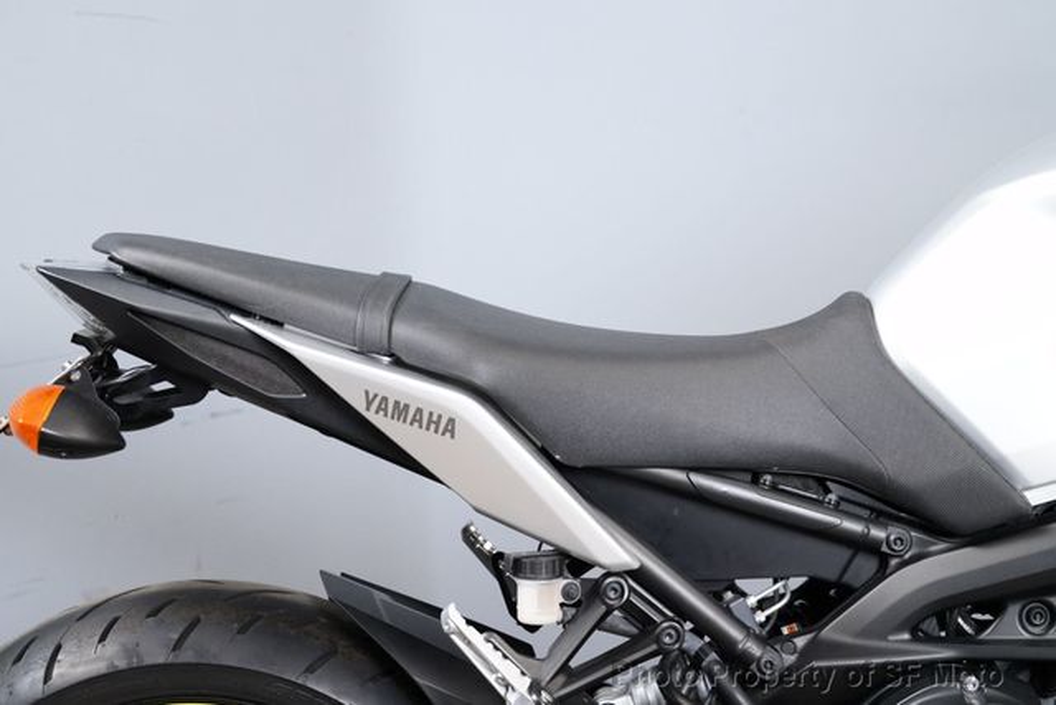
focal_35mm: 70
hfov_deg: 28.8
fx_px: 2054
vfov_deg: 19.5
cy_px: 352
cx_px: 528
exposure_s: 1/60
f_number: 9
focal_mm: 70
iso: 5000
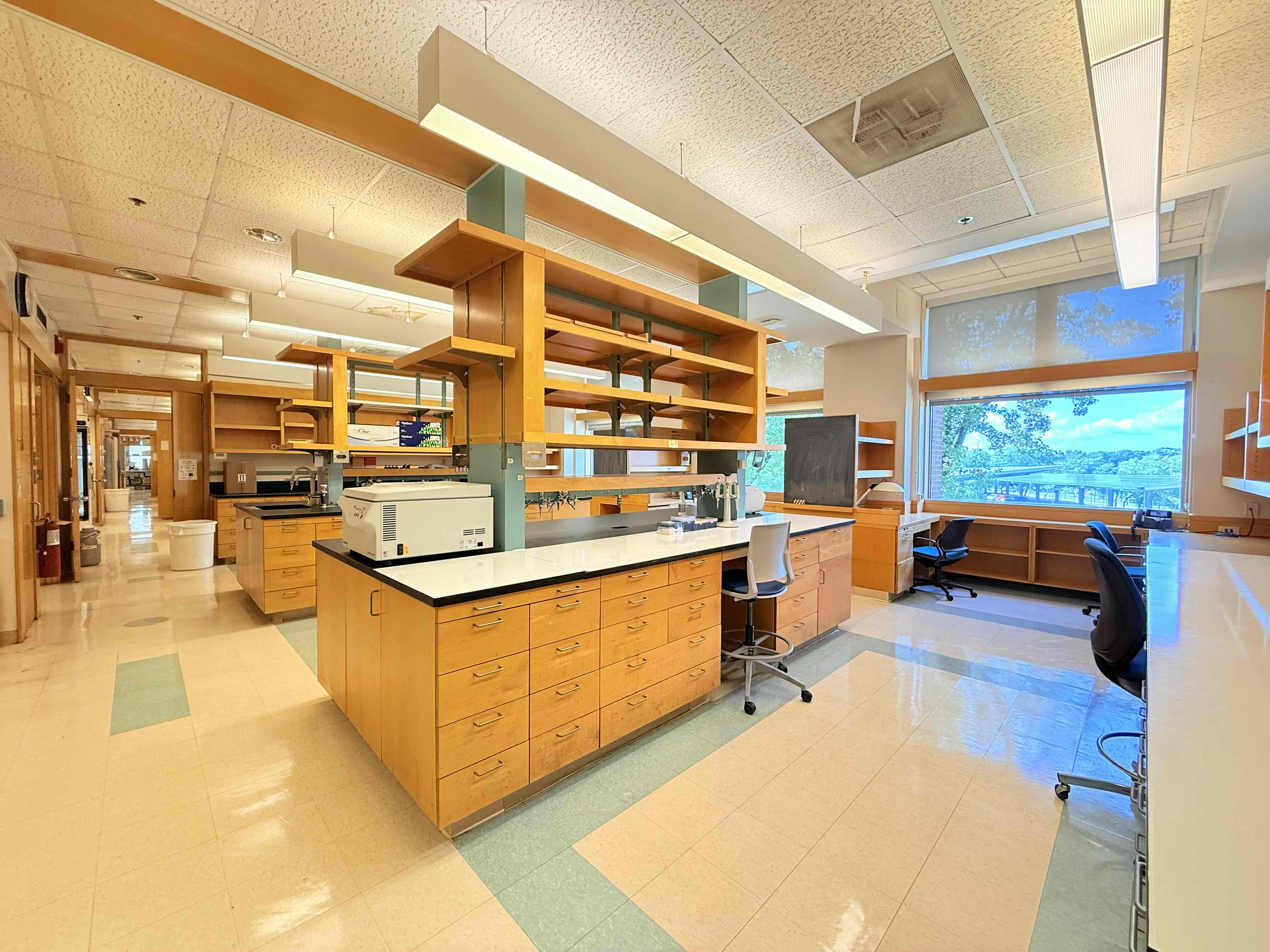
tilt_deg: -1.3
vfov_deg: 85.7
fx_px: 514
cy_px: 476
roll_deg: -0.3
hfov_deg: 102.1
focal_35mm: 14
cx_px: 635
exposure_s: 1/120
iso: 200
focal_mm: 2.22
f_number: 2.2
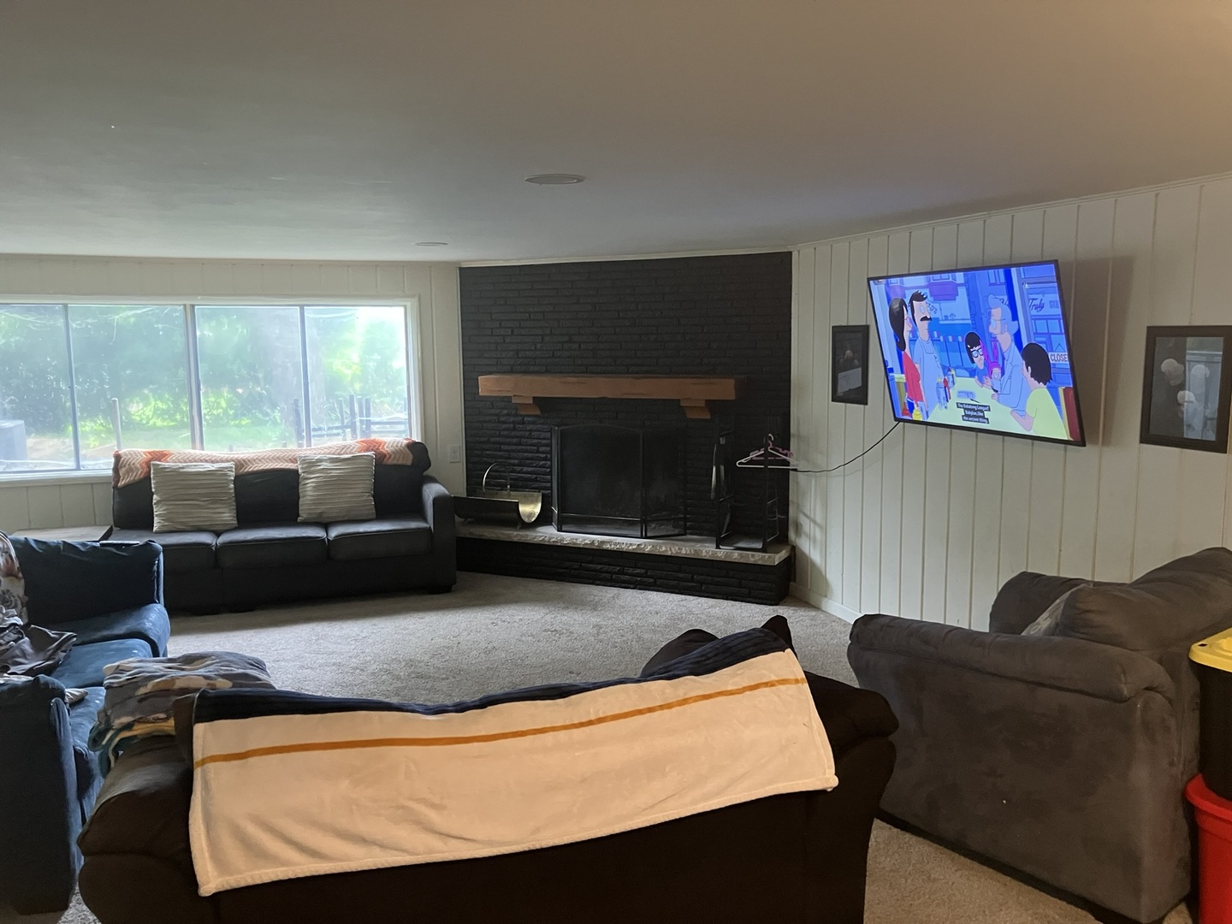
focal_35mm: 28
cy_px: 462
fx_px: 997
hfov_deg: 63.4
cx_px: 616
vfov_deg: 49.7
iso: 320
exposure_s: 1/60
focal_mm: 3.99
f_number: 1.8
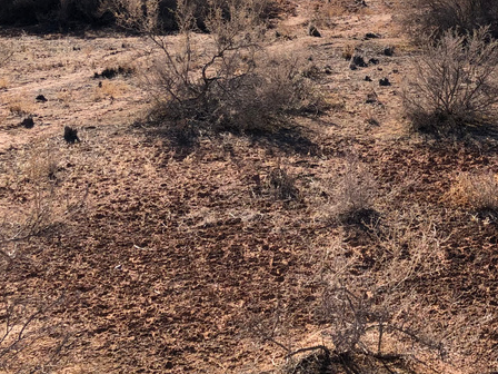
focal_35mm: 64
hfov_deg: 29.1
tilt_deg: -7.5
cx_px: 447
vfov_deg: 22.7
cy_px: 92
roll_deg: -0.5
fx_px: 921
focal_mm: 3.99
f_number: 1.8
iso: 20
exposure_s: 1/2088
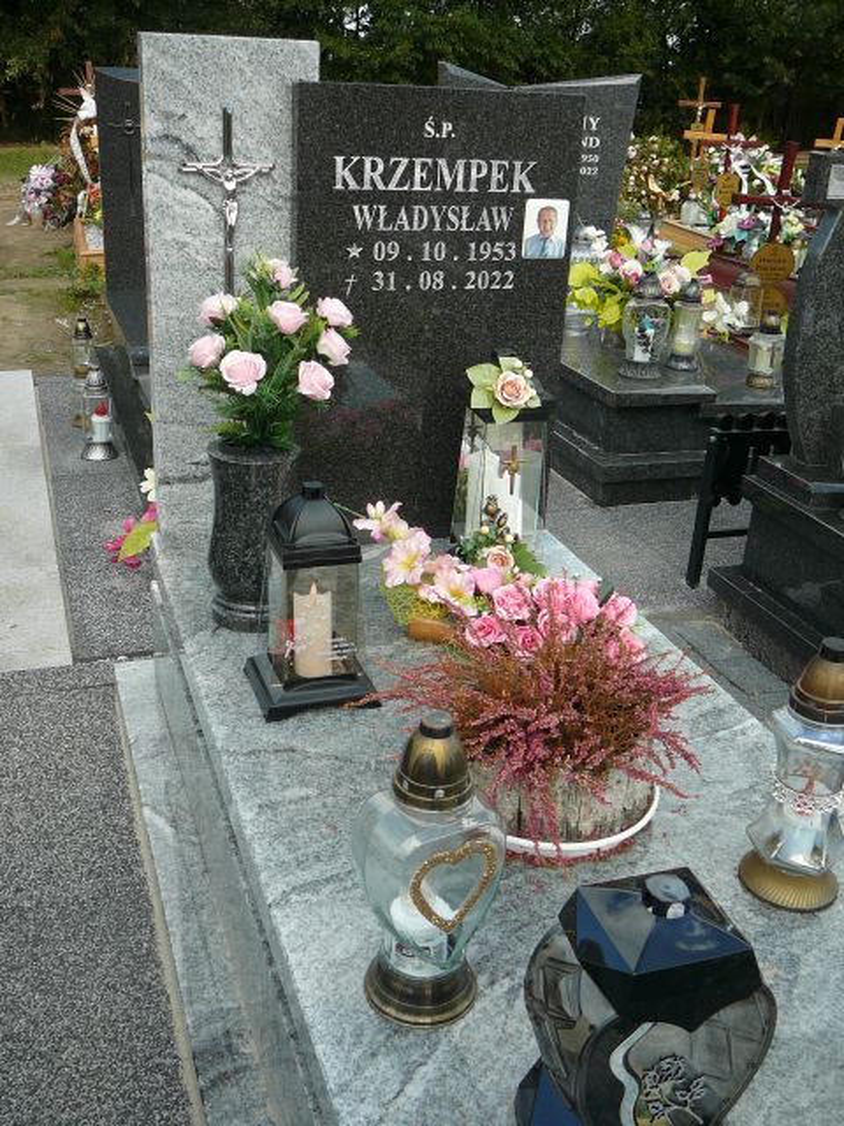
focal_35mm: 35
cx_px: 422
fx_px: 1138
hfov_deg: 40.7
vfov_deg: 52.6
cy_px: 563
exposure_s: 1/500
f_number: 2.8
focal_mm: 5.2
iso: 80
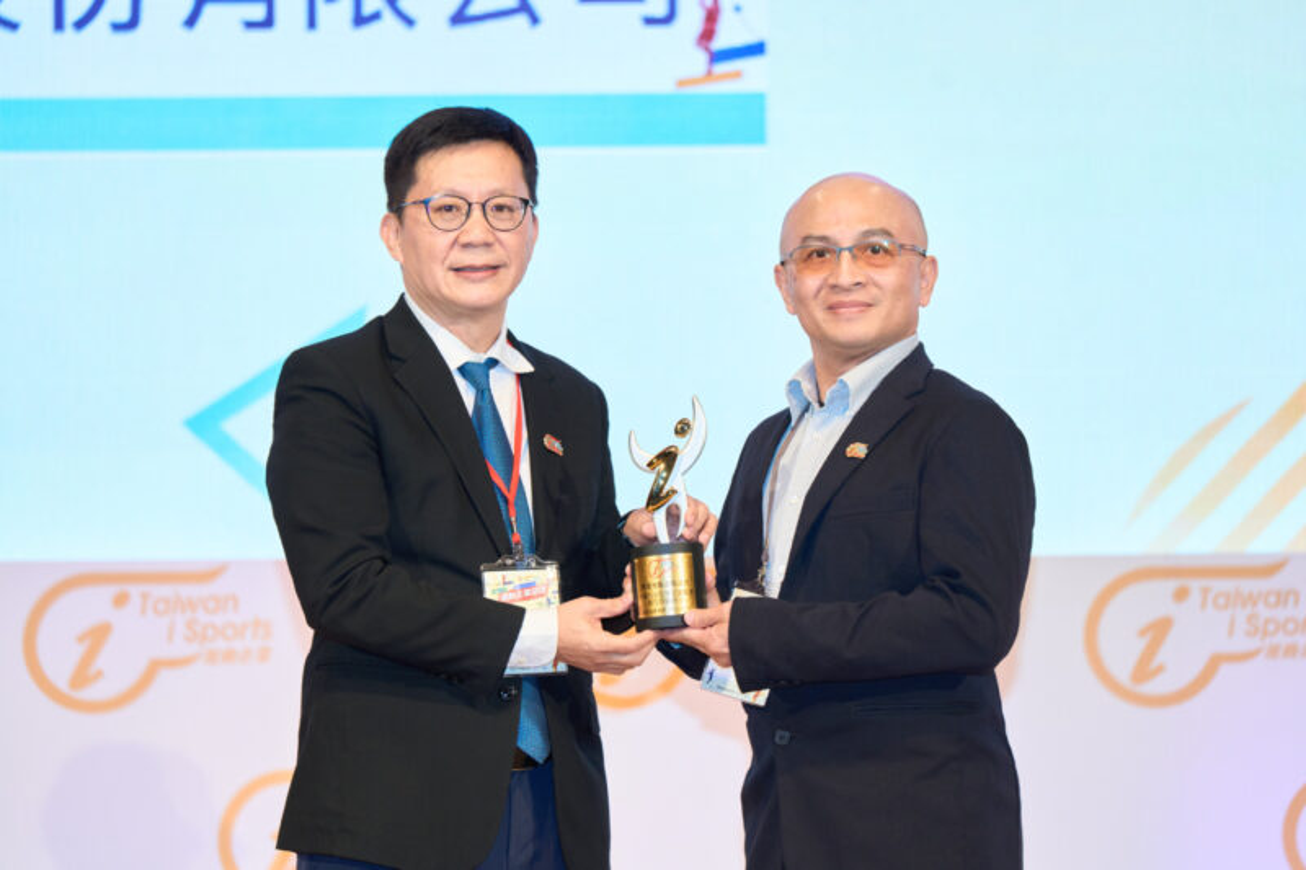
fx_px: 6782
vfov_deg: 7.3
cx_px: 653
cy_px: 435
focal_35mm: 187
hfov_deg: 11.0
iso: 800
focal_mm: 187
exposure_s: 1/160
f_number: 4
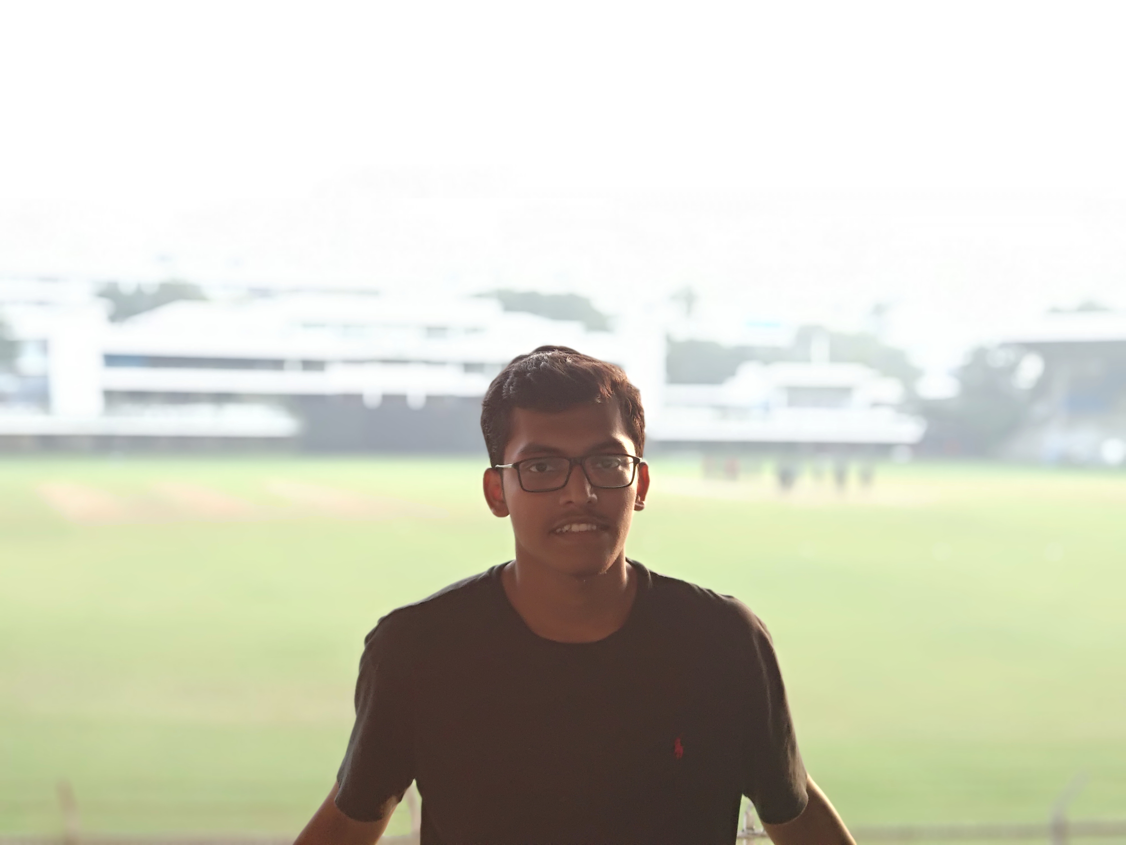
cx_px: 563
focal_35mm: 52
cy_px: 422
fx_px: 1691
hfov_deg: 36.8
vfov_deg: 28.0
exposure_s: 1/60
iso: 200
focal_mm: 5.99
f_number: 2.6
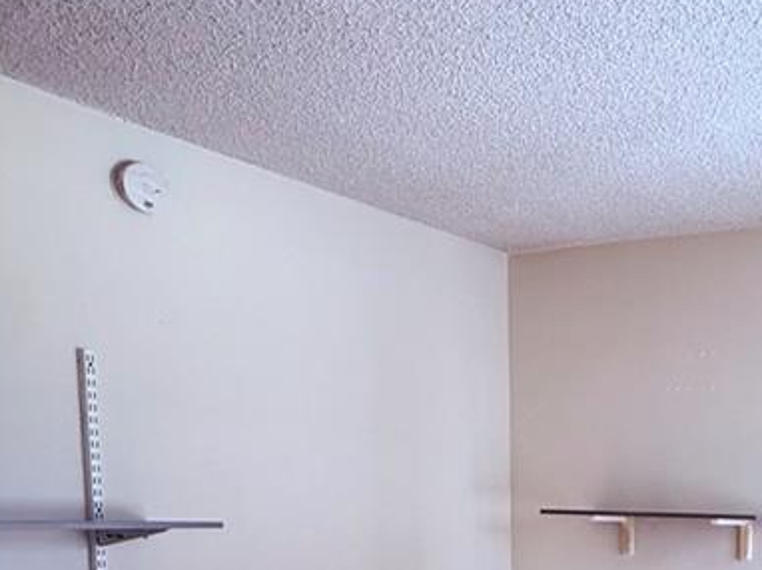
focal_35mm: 44
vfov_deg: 29.5
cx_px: 814
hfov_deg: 37.0
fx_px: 968
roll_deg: -1.8
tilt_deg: -6.5
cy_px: 630
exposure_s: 1/120
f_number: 2.2
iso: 320
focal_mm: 2.22
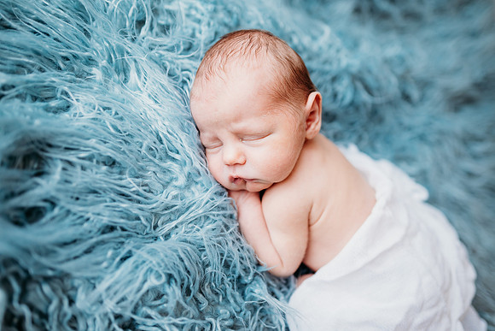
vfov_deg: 53.2
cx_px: 248
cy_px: 166
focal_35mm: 24
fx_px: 330
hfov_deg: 73.7
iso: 80
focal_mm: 24
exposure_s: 1/200
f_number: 2.2
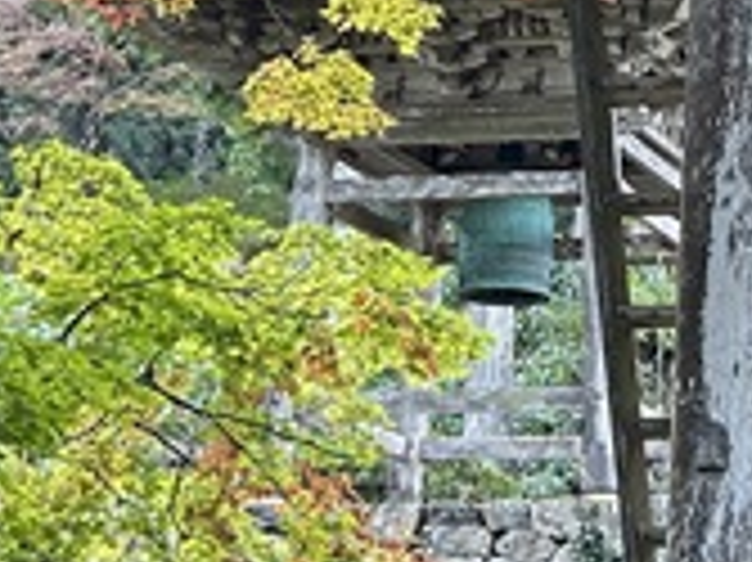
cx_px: 732
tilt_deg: +17.7
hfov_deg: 15.3
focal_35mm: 127
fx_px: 2757
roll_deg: -2.6
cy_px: -65
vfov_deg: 11.5
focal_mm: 5.7
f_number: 1.5
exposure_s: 1/66
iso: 125
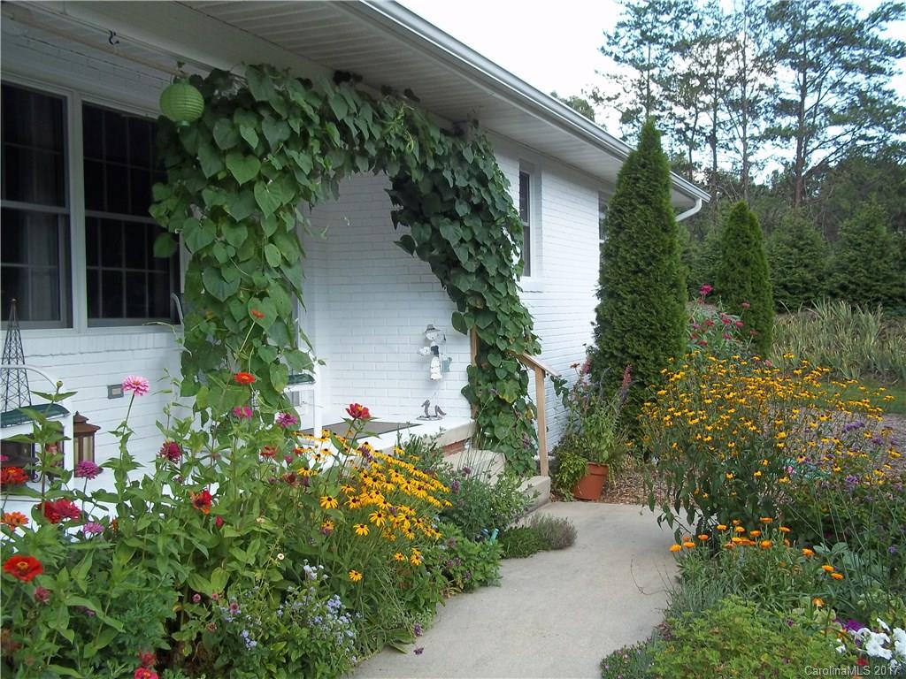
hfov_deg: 51.4
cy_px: 340
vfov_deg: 39.7
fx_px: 942
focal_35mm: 36
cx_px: 453
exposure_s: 1/200
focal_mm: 6.5
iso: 80
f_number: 3.1
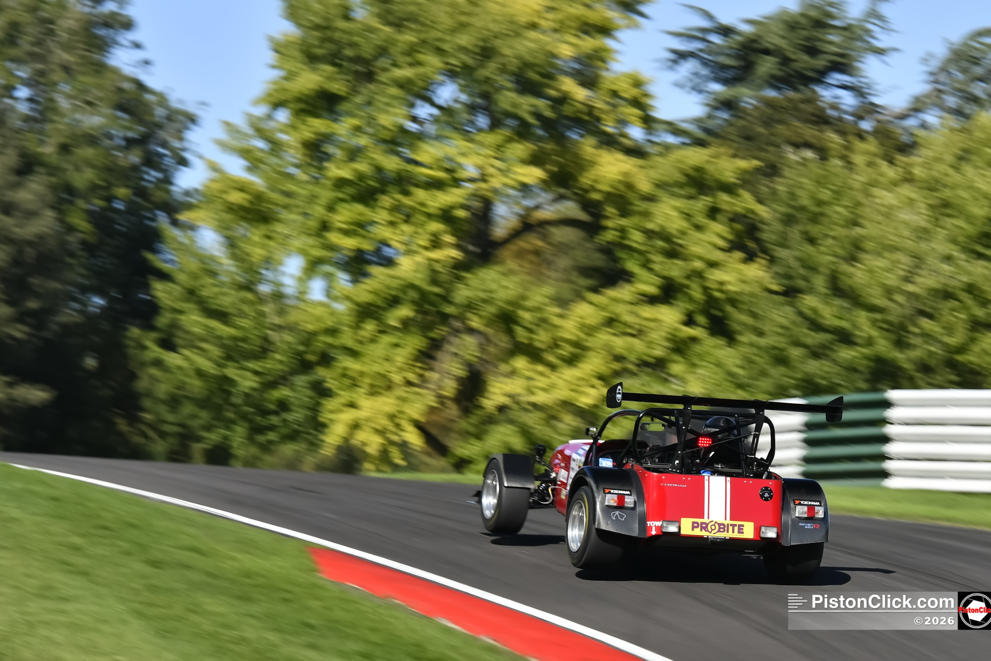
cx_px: 496
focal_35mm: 211
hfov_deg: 9.8
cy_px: 330
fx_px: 5808
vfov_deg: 6.5
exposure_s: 1/125
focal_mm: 140
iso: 100
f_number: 7.1
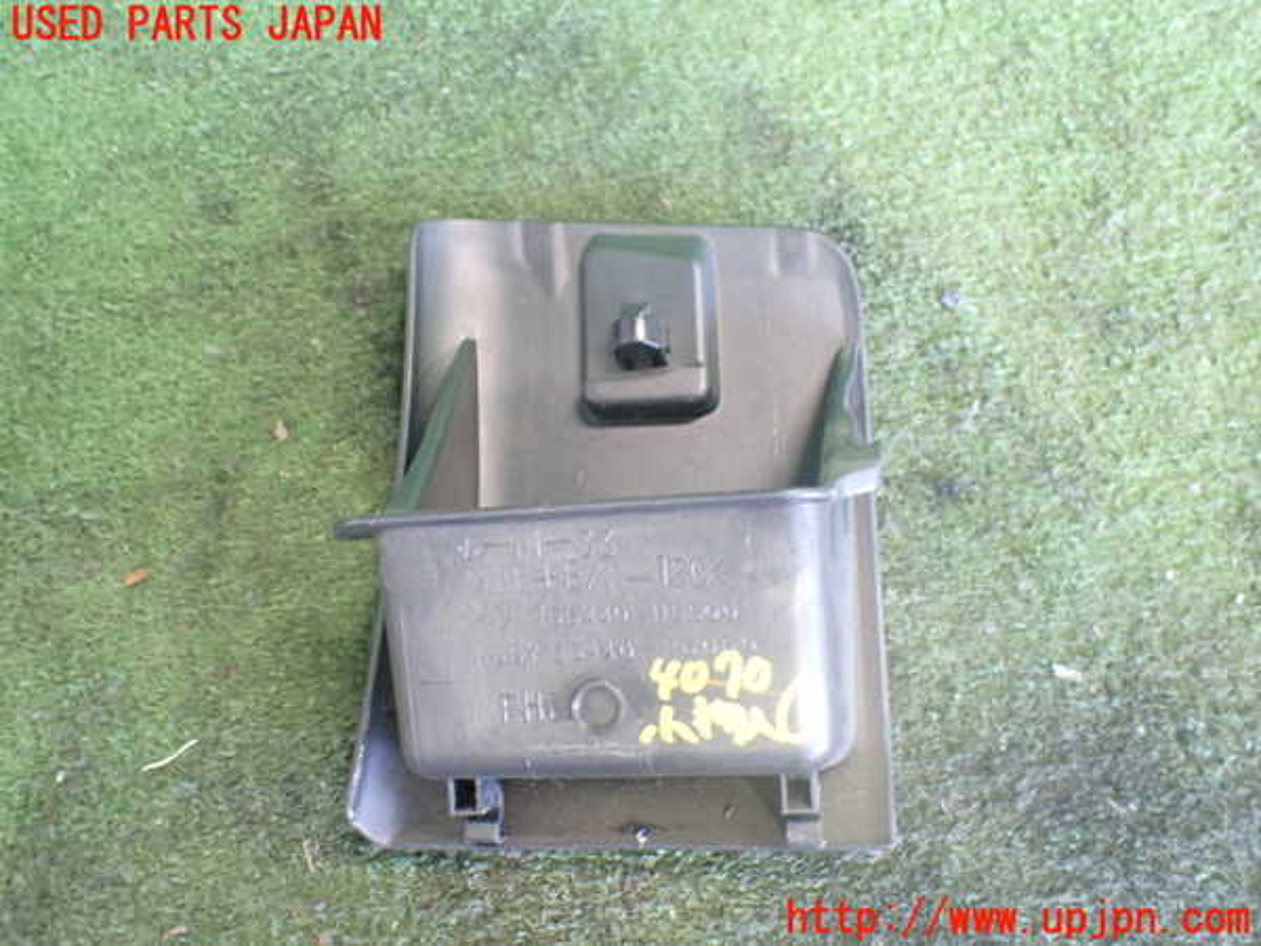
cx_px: 630
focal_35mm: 30
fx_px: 1093
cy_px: 473
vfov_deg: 46.8
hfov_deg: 60.0
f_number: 2.3
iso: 800
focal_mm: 5.4
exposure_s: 1/40
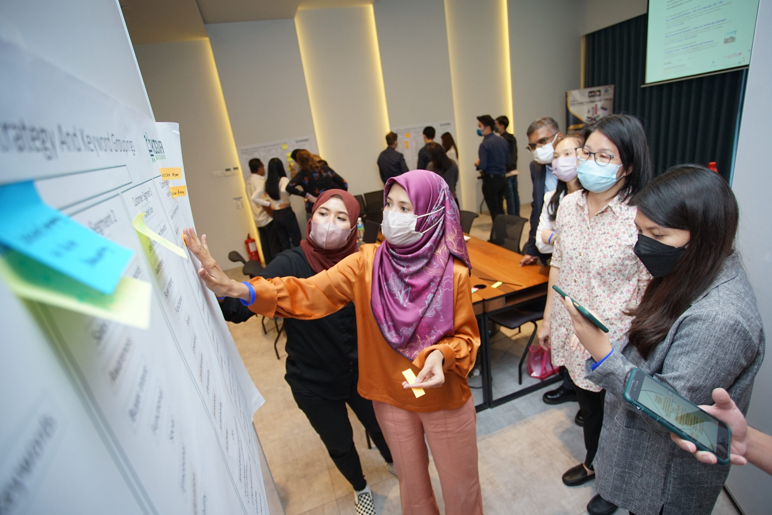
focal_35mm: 19
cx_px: 386
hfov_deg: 86.9
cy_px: 258
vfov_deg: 64.6
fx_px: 407
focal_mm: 19
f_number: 4
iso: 800
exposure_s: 1/125
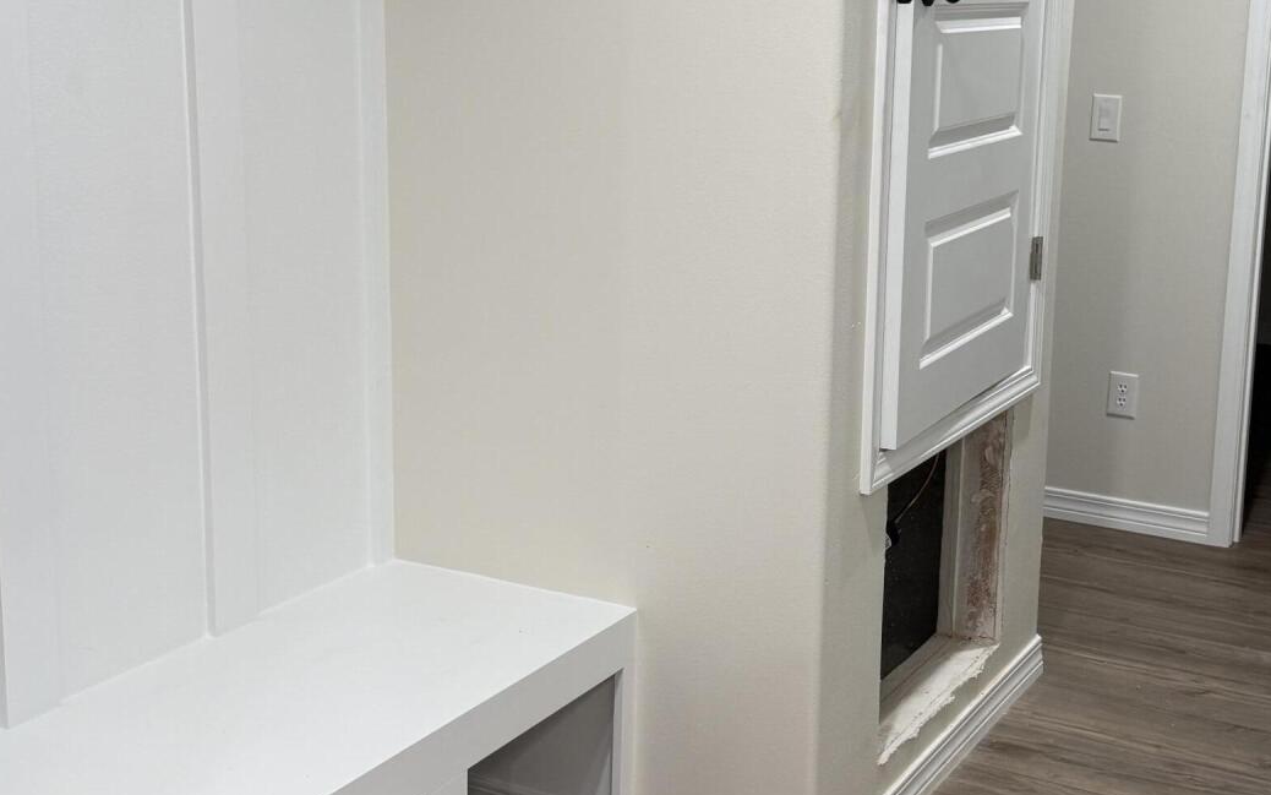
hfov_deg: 40.8
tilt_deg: -10.8
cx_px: 771
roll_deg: -1.6
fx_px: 1697
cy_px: 322
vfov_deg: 26.3
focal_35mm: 49
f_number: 1.78
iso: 125
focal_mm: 6.76
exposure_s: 1/60
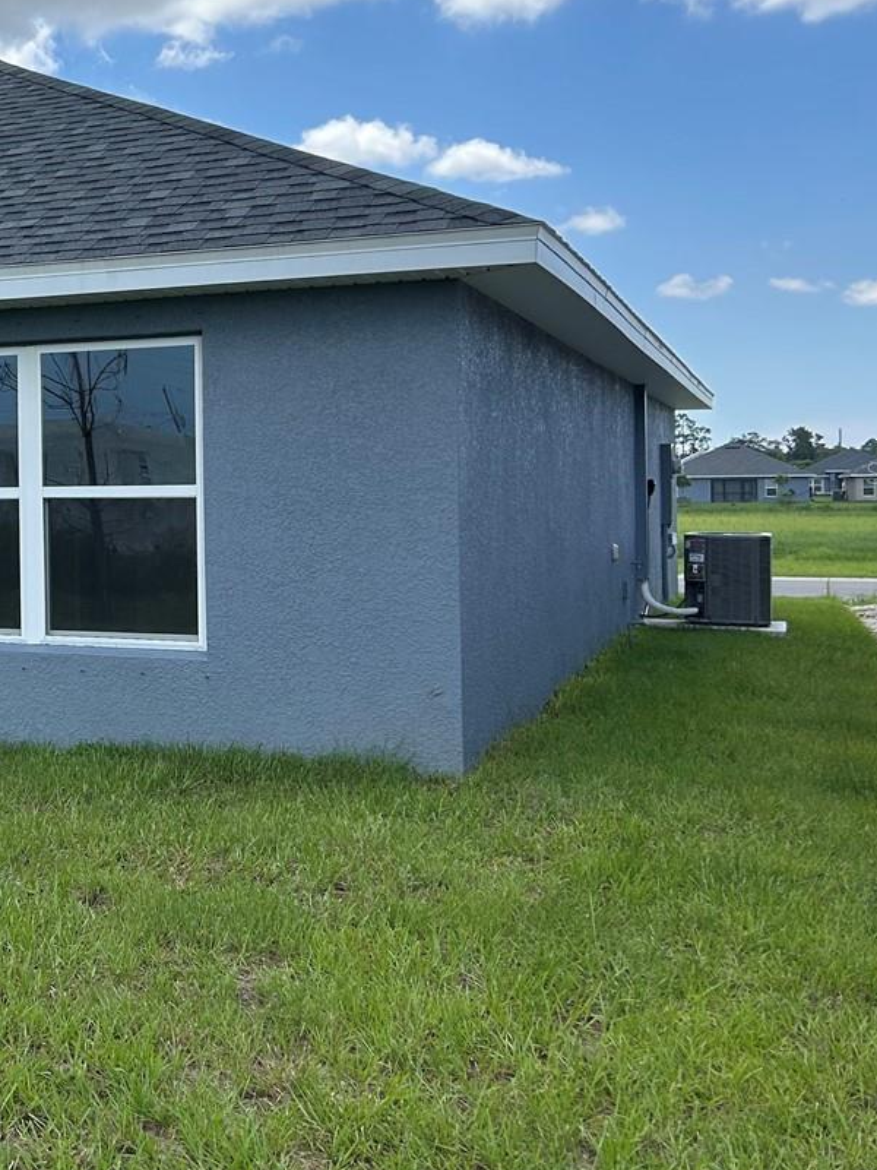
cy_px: 472
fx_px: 1757
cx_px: -165
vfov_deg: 36.7
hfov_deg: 25.3
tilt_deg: -0.3
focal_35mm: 52
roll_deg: +0.2
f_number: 1.5
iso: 50
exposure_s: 1/3077
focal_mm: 5.7
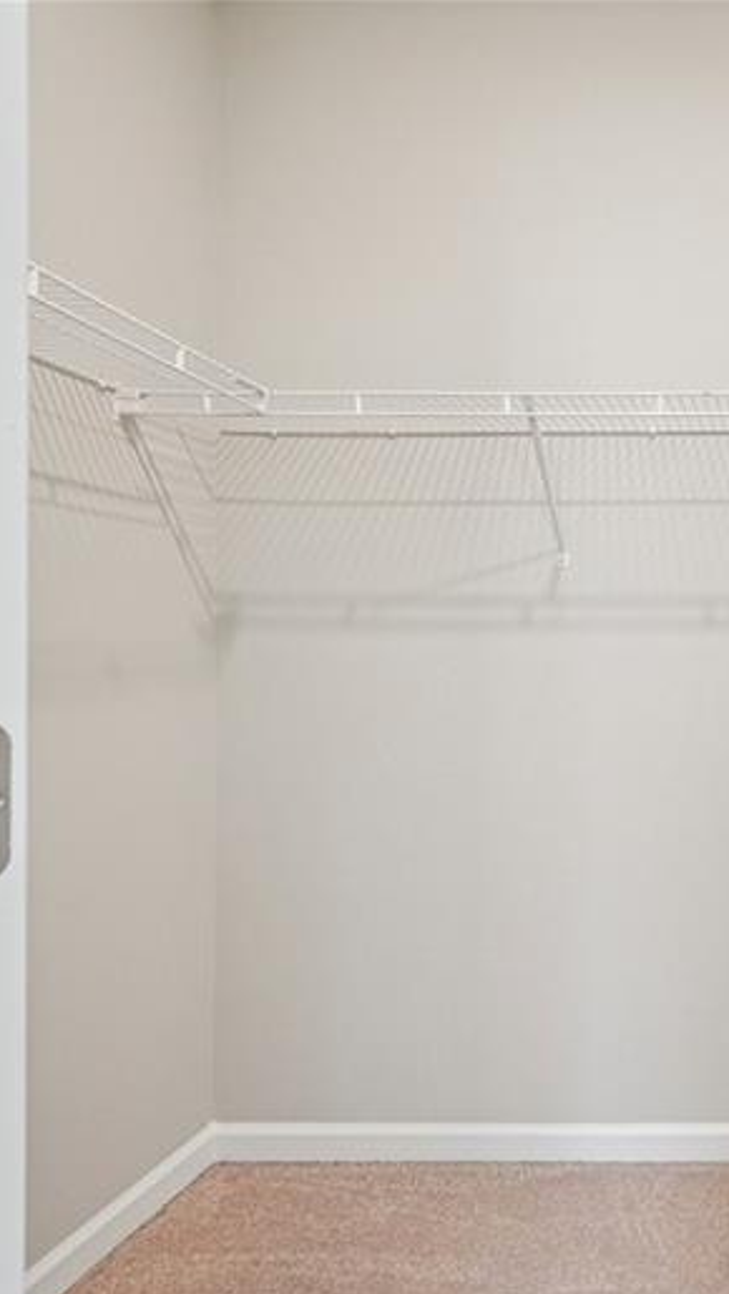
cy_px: 666
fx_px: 921
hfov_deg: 37.1
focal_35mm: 27
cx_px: 779
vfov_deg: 70.2
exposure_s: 1/13
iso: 800
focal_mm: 16.5
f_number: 8
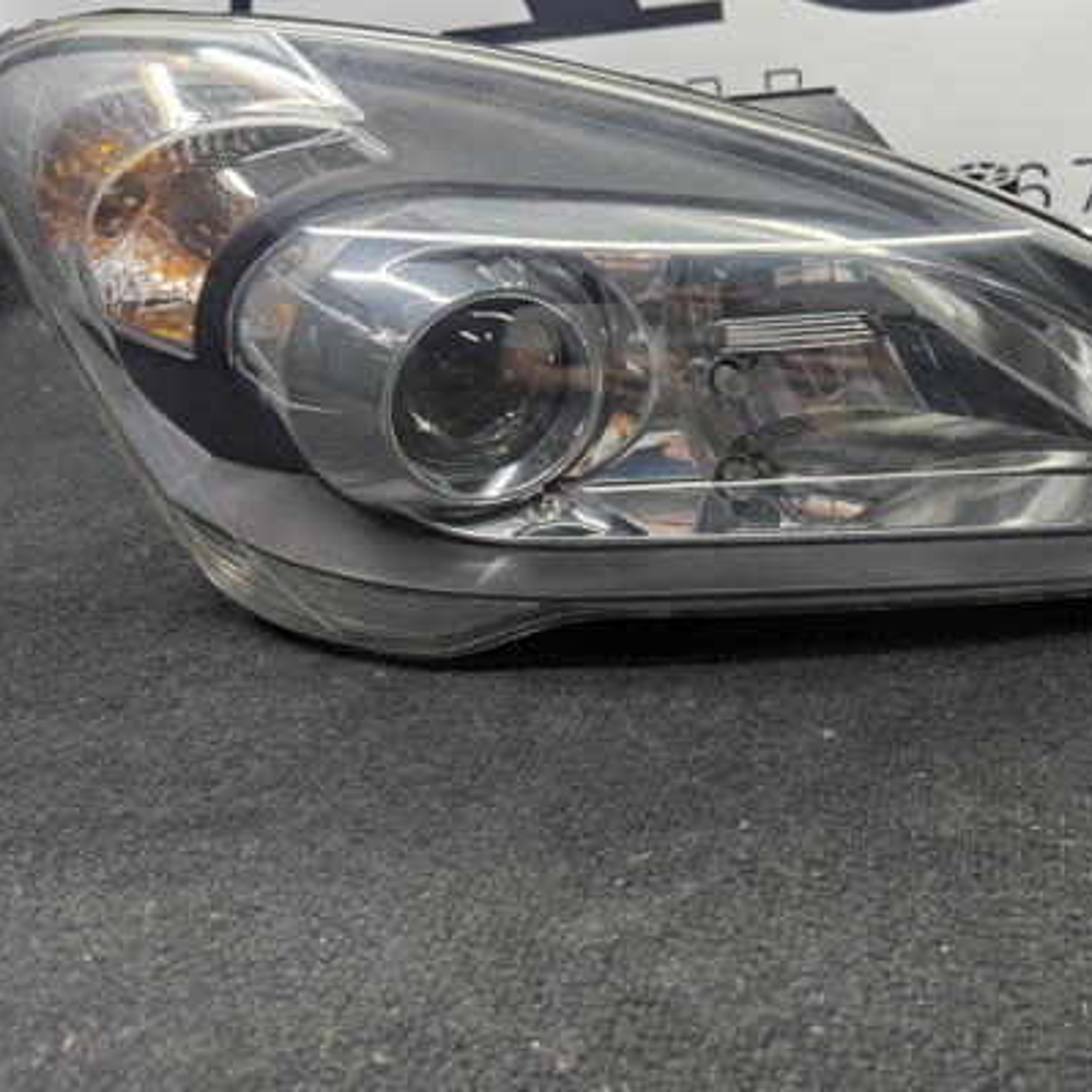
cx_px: 758
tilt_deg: -18.9
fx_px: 1213
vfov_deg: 48.3
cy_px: 479
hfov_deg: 47.4
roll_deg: +6.7
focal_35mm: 34
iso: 125
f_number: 1.78
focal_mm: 6.76
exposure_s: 1/121
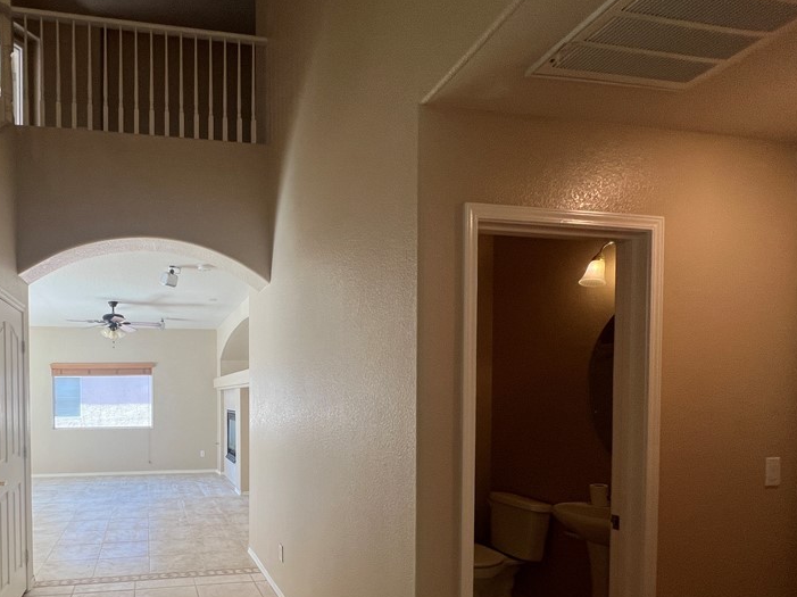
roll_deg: +0.7
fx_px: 437
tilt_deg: -2.5
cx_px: 222
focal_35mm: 19
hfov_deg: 79.7
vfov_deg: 66.2
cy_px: 413
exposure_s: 1/120
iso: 64
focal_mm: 1.57
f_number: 1.8
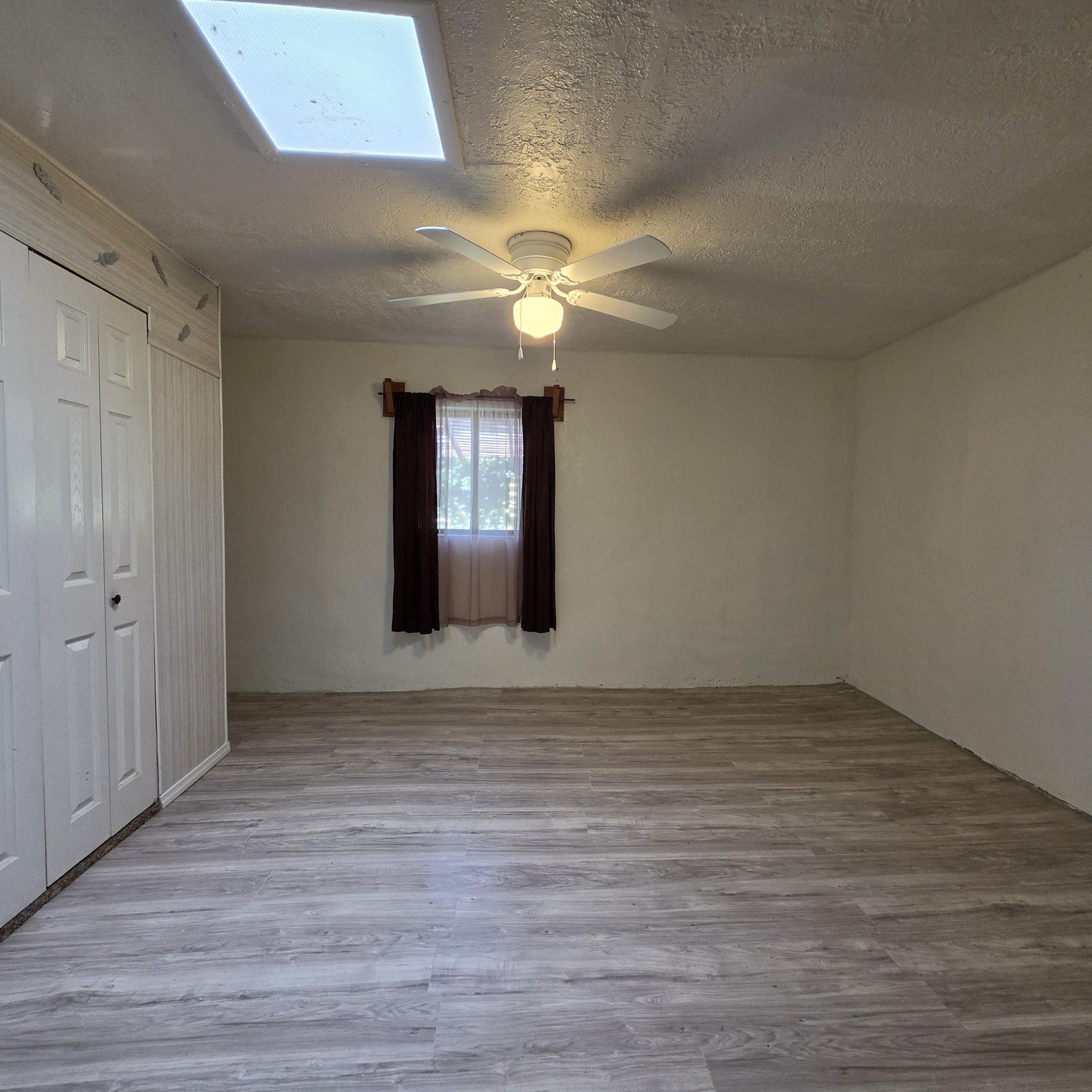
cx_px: 571
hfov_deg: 87.4
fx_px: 571
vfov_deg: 87.4
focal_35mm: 16
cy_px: 557
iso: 200
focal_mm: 2.2
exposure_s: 1/120
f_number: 1.9
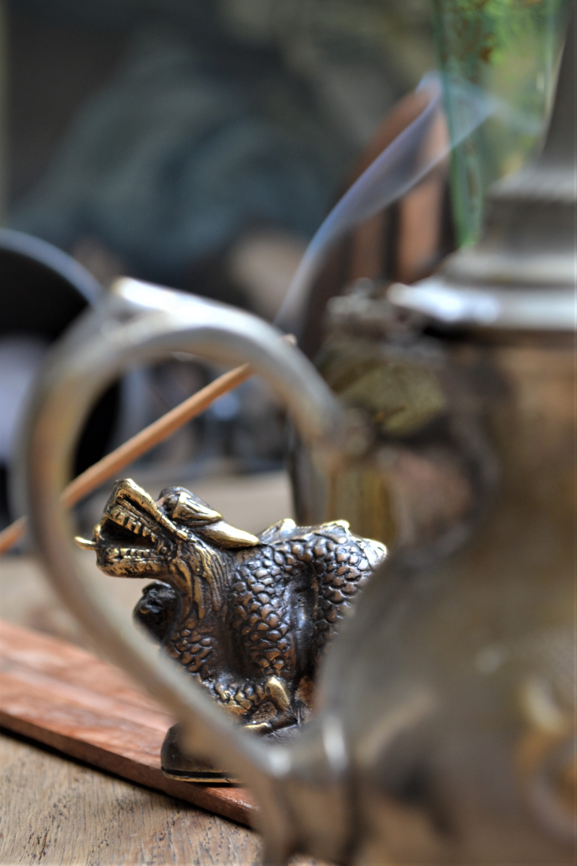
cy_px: 433
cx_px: 288
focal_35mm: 78
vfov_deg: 26.0
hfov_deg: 17.5
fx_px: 1875
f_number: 5.6
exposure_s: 1/50
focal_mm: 52
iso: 400
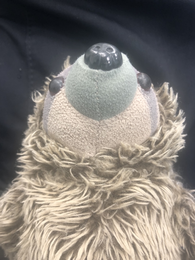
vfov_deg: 63.4
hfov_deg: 49.7
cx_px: 98
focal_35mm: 28
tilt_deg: -51.9
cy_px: 130
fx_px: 210
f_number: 1.8
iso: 40
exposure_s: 1/20
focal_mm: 3.99
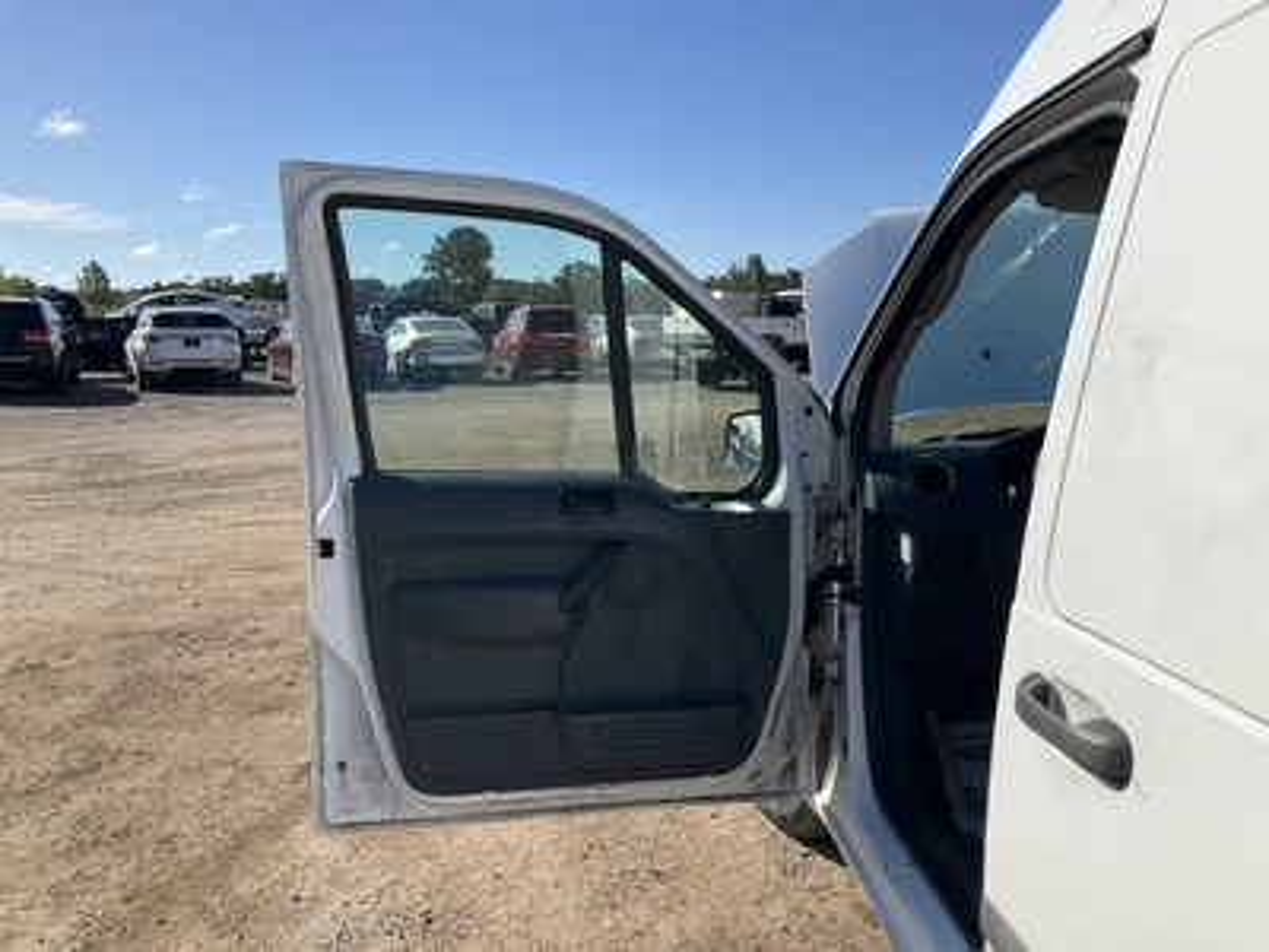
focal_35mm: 29
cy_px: 476
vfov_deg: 48.2
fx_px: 1063
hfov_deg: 61.7
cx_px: 634
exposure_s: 1/1848
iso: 25
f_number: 1.8
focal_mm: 3
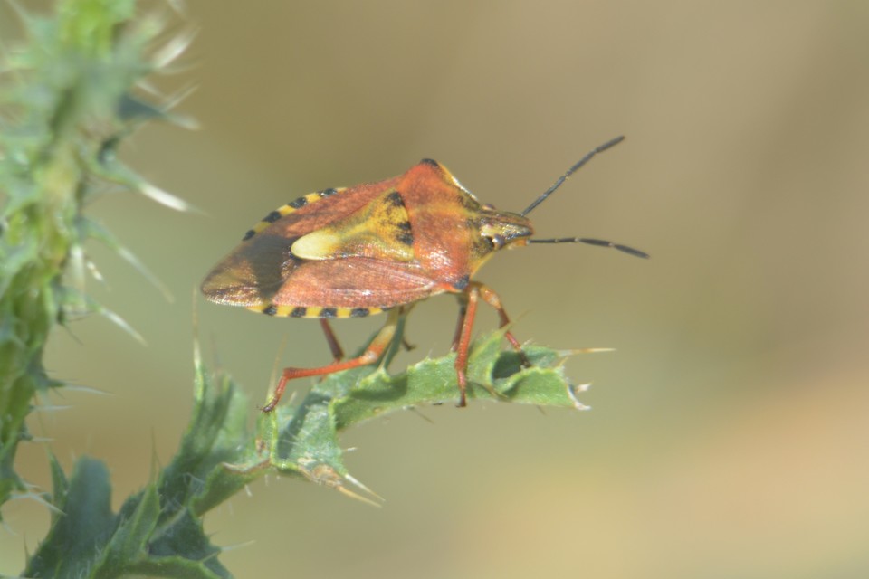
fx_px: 7603
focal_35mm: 315
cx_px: 434
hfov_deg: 6.5
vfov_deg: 4.4
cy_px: 290
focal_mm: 210
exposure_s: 1/125
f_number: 8
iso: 140
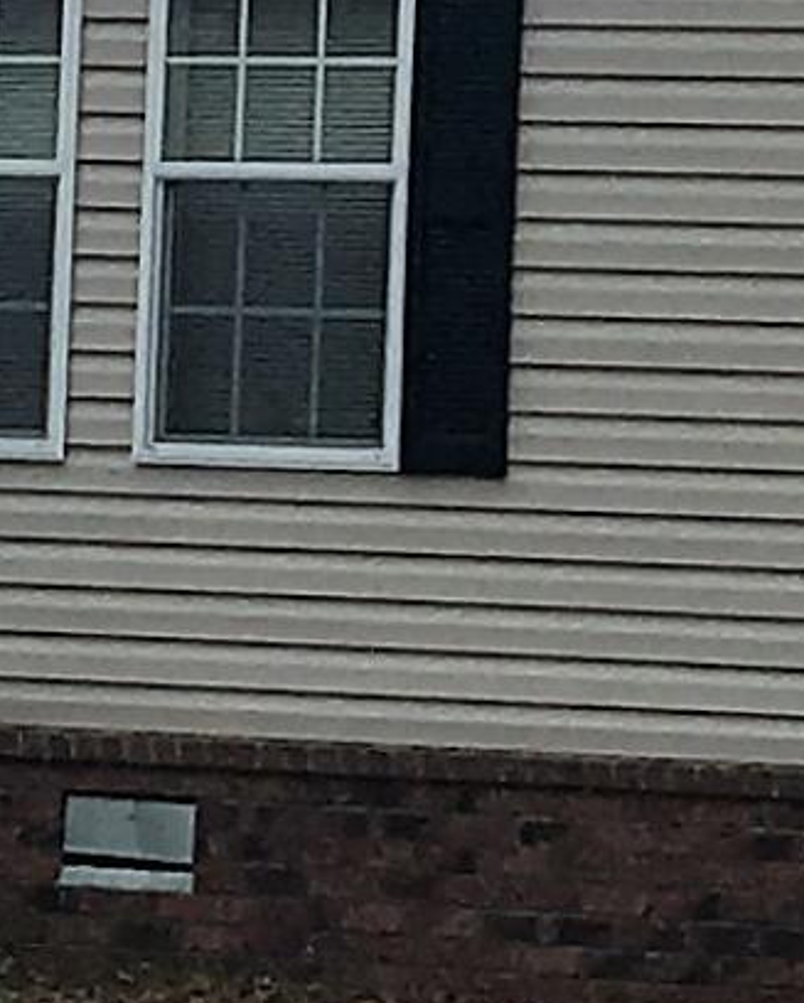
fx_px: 6180
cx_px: 612
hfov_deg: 7.4
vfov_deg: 9.0
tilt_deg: +1.8
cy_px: -681
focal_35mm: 208
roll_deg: -2.5
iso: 25
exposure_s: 1/1261
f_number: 2.2
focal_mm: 4.15
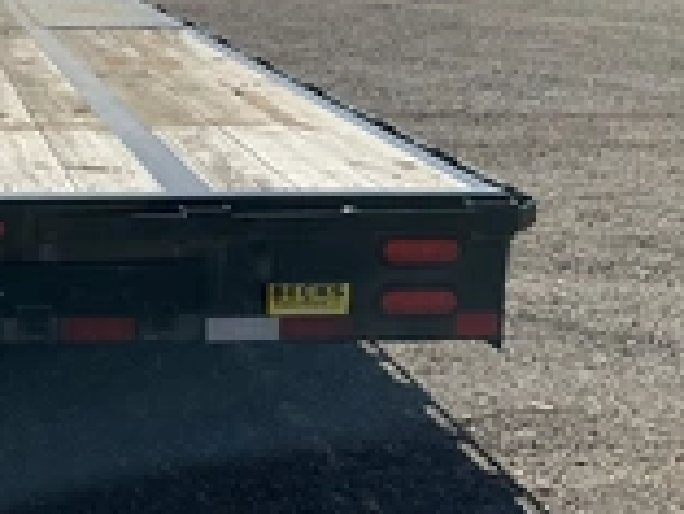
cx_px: -65
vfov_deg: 19.8
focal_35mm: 74
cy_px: 135
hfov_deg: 24.6
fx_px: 1463
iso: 25
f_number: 1.8
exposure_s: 1/2538
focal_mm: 3
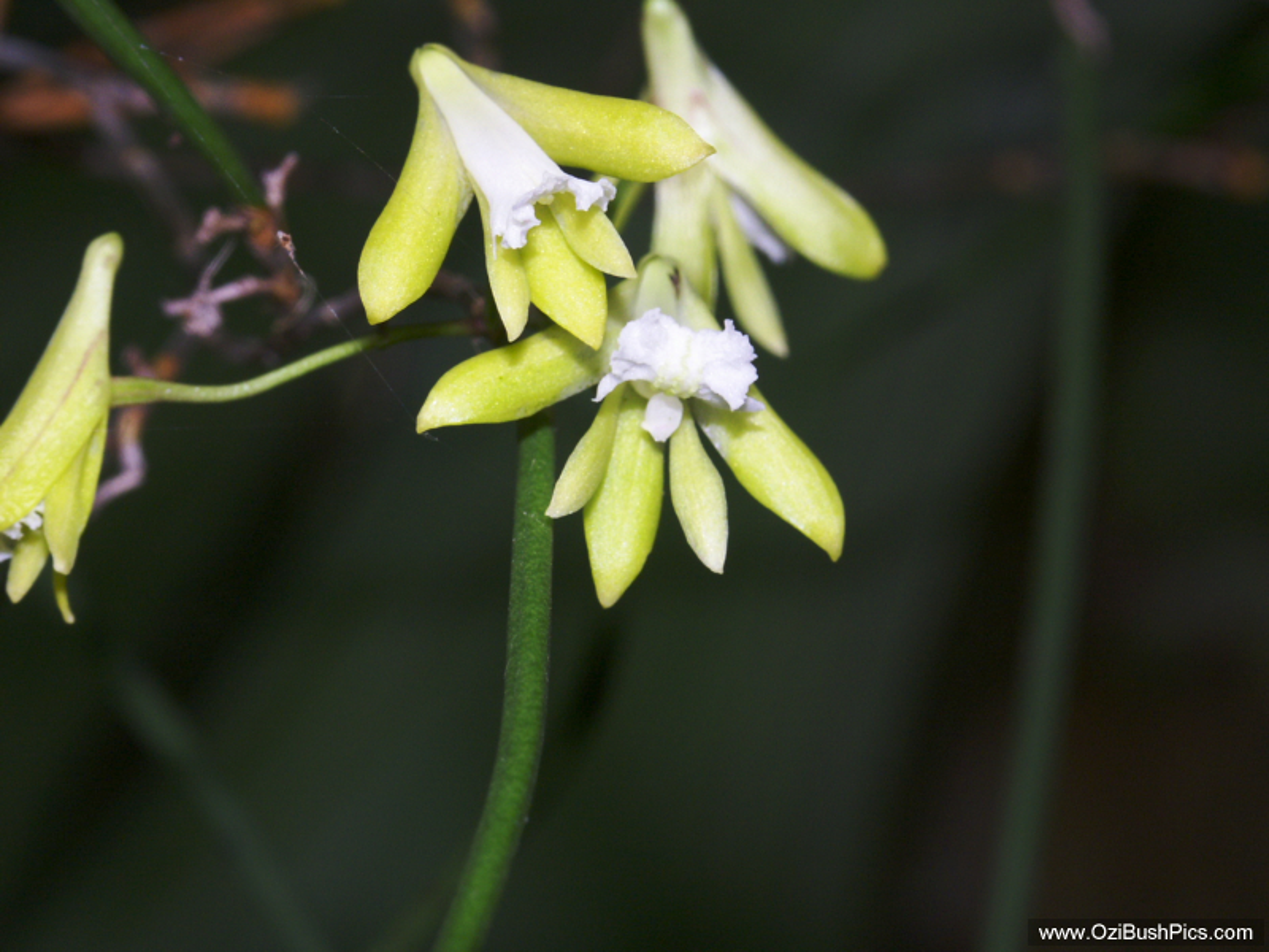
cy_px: 476
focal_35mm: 199
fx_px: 7295
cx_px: 634
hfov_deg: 9.9
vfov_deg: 7.5
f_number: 8
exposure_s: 1/180
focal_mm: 50.48
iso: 100
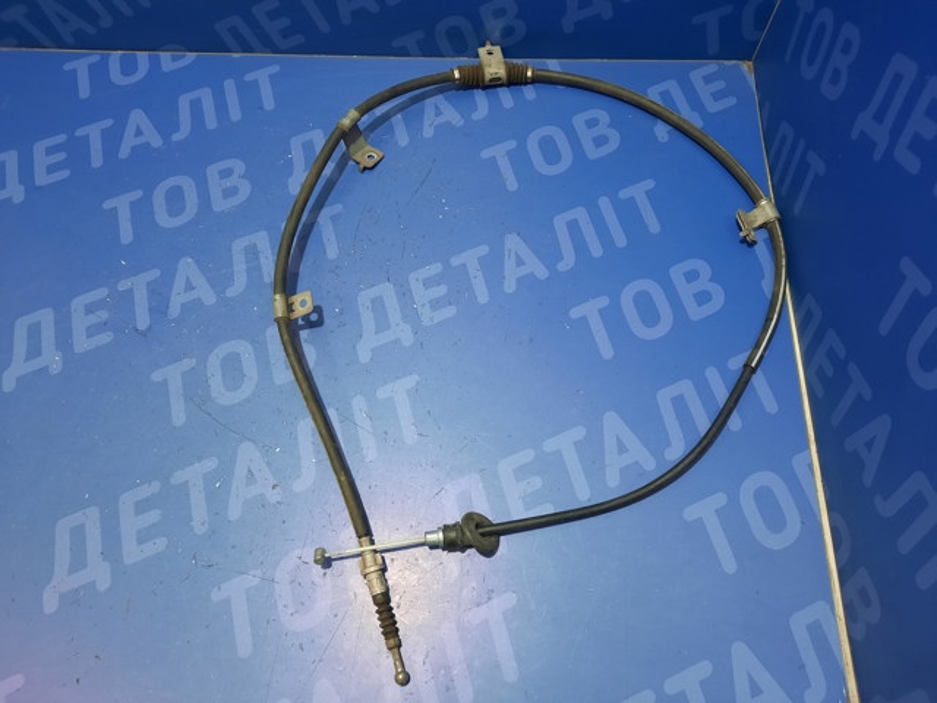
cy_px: 352
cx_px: 468
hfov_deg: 69.4
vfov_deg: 54.9
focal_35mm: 25
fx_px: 677
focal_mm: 4.6
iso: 320
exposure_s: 1/33
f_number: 2
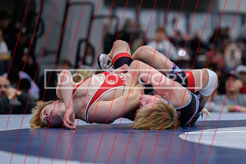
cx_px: 138
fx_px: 1383
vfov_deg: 6.8
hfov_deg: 10.2
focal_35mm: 202
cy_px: 83
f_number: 2.8
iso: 8000
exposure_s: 1/800
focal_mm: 145
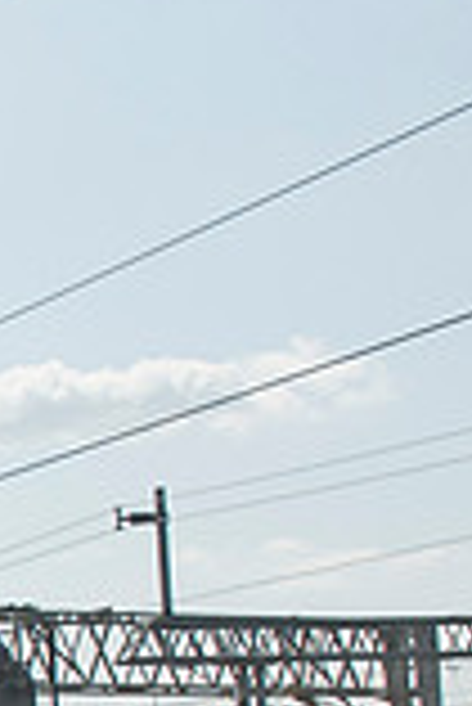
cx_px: -719
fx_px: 2394
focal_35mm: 122
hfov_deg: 9.7
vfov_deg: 16.2
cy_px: 805
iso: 200
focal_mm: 22
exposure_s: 1/400
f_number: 10
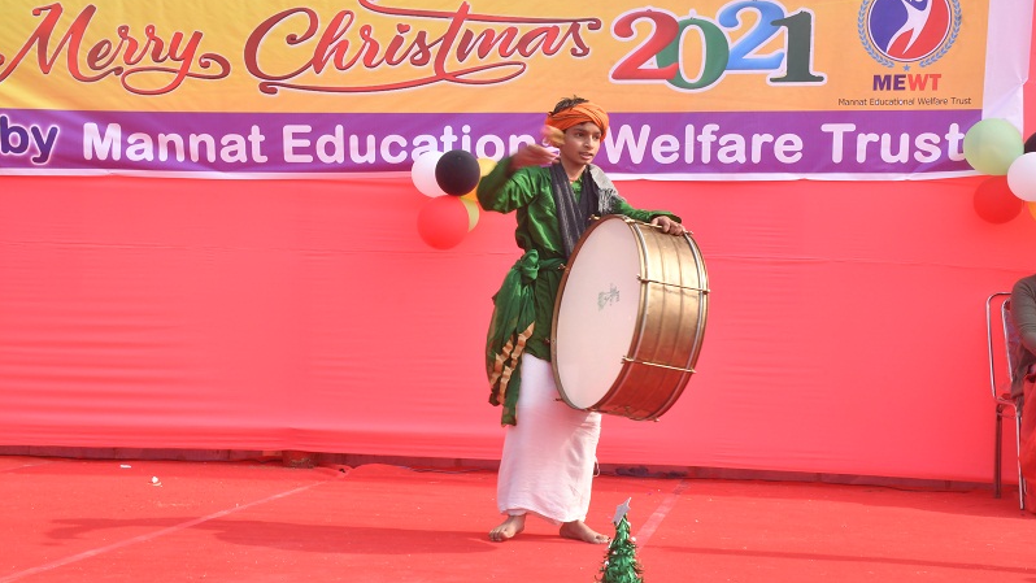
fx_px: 1731
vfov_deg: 19.1
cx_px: 518
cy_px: 308
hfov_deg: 33.3
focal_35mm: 63
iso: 400
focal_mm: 40
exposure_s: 1/80
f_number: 22
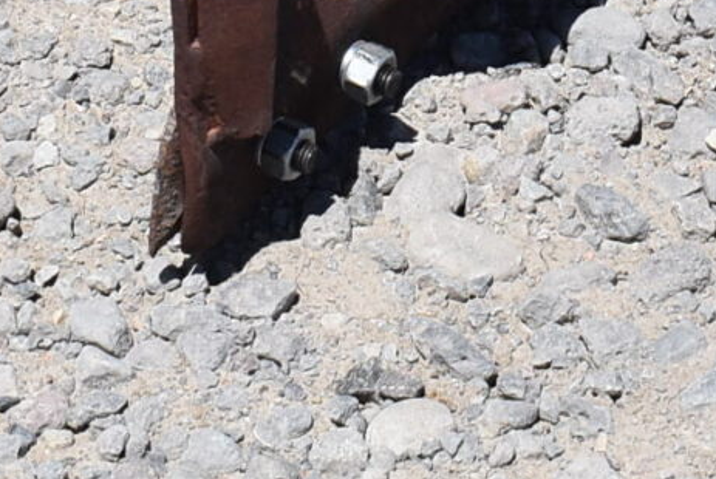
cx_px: 632
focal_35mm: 232
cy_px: -815
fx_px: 4620
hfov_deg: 8.8
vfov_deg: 5.6
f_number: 10
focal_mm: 28
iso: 200
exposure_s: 1/400
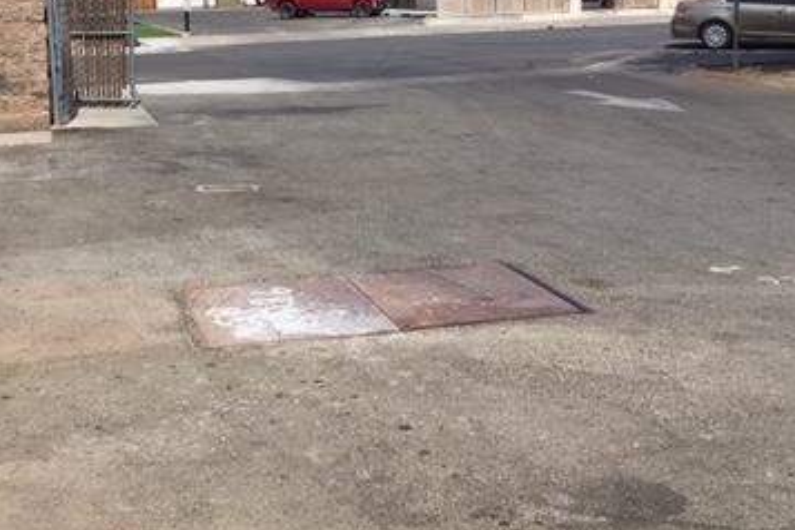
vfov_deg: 24.6
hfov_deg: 36.6
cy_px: 94
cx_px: 283
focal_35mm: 54
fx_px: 1192
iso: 25
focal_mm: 4.15
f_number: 2.2
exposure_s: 1/1972
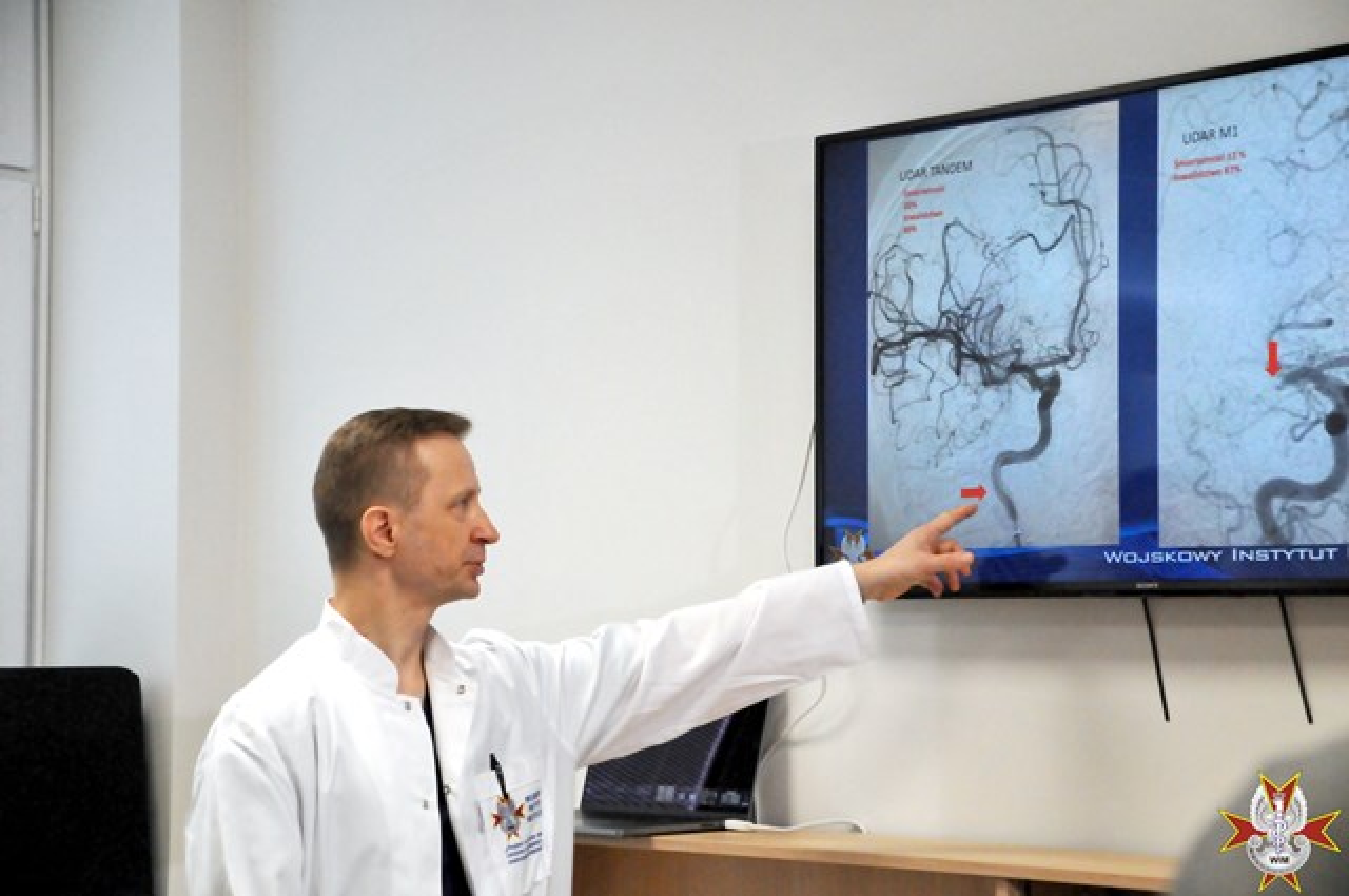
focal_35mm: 78
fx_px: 2919
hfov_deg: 26.0
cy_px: 448
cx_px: 674
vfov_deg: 17.4
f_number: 5
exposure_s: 1/500
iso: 2500
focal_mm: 52
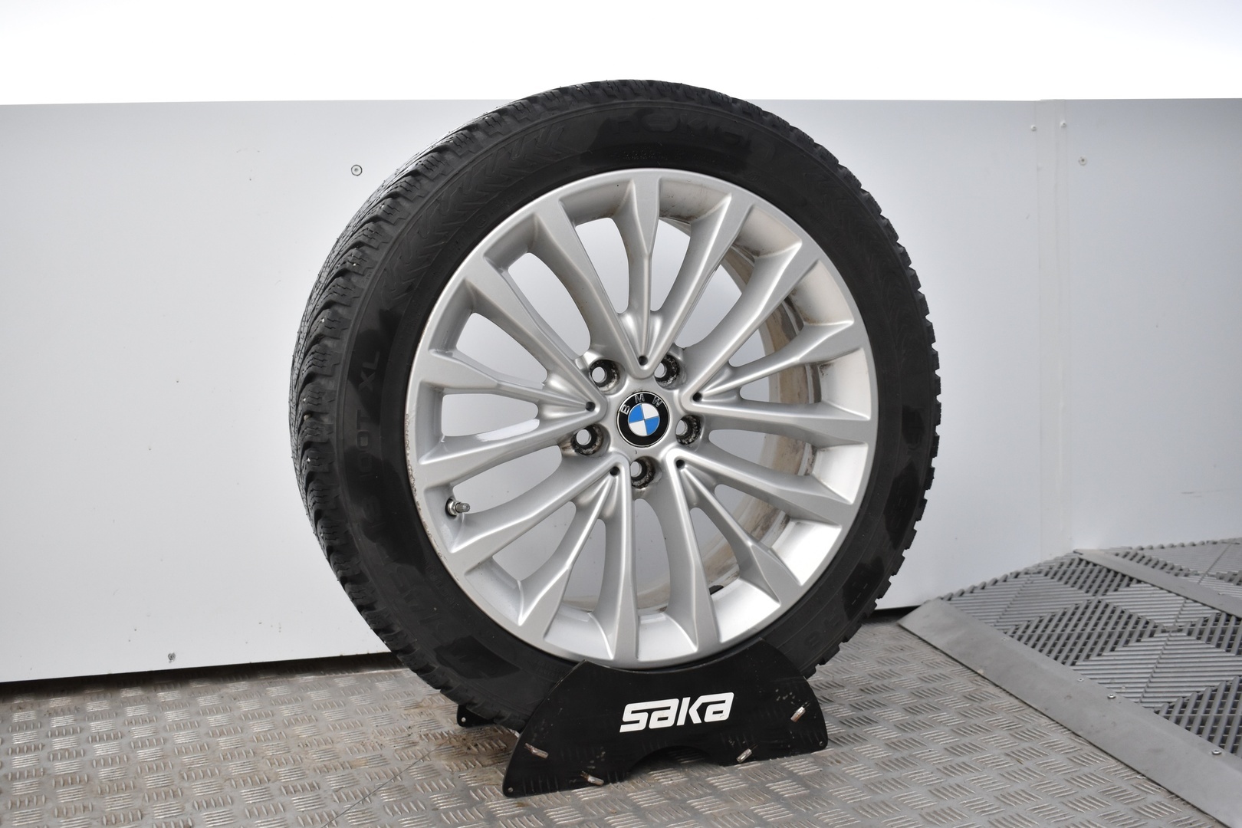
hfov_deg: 51.3
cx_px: 621
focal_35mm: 38
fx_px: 1294
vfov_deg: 35.5
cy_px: 414
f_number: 4
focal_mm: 25
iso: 900
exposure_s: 1/40
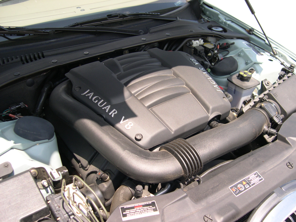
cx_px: 148
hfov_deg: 49.0
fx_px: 325
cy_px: 111
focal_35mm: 38
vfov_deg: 37.7
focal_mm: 8
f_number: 2.8
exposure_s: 1/461
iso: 100
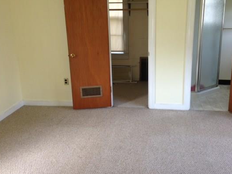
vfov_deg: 35.9
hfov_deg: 46.6
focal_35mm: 40
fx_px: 268
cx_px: 135
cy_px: 82
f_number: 2.4
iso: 50
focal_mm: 4.12
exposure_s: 1/20
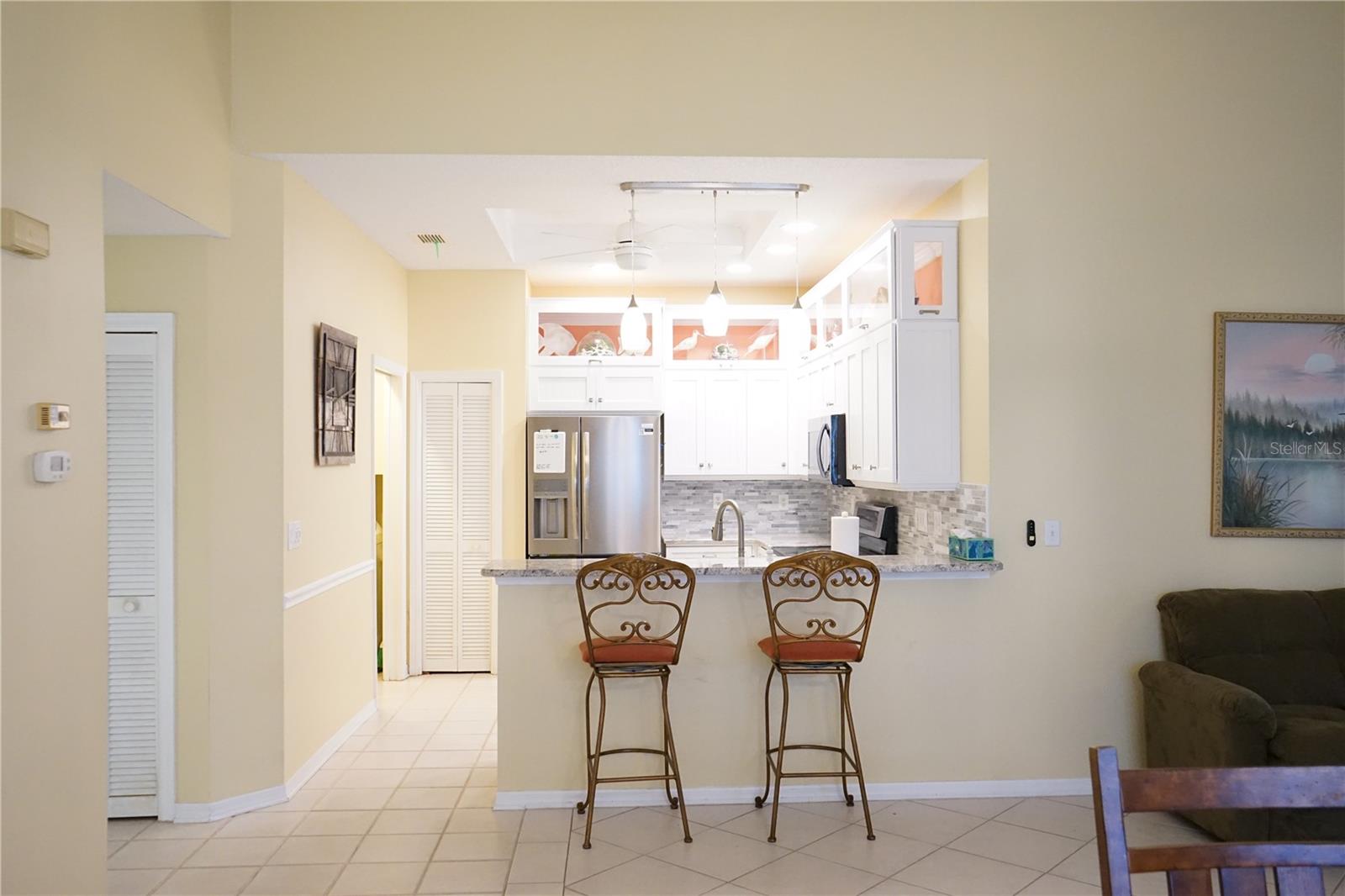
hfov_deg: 65.5
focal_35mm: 28
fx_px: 1046
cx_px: 672
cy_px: 448
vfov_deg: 46.4
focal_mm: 28
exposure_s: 1/60
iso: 6400
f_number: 6.3
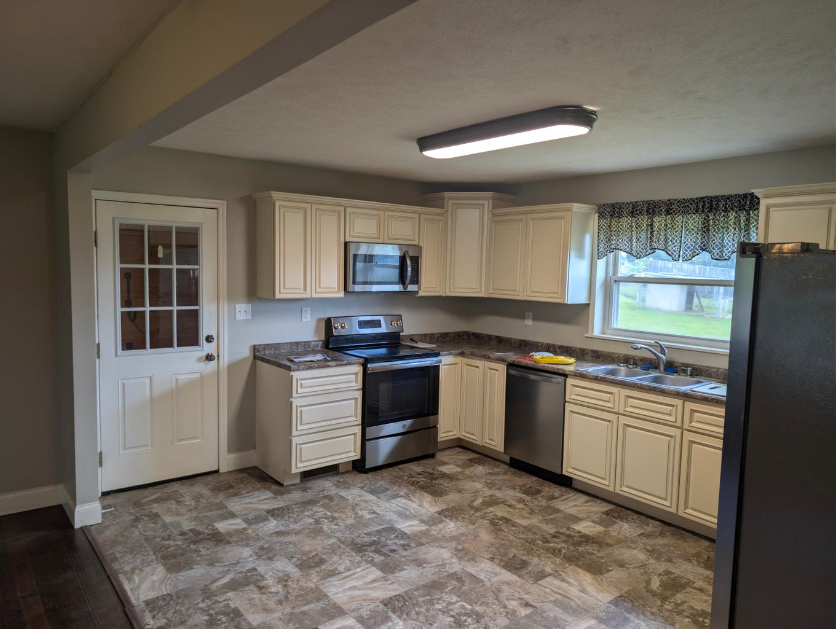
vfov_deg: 56.9
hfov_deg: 71.5
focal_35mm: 24
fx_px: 580
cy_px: 314
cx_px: 418
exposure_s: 1/60
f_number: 1.68
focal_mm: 6.9
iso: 25
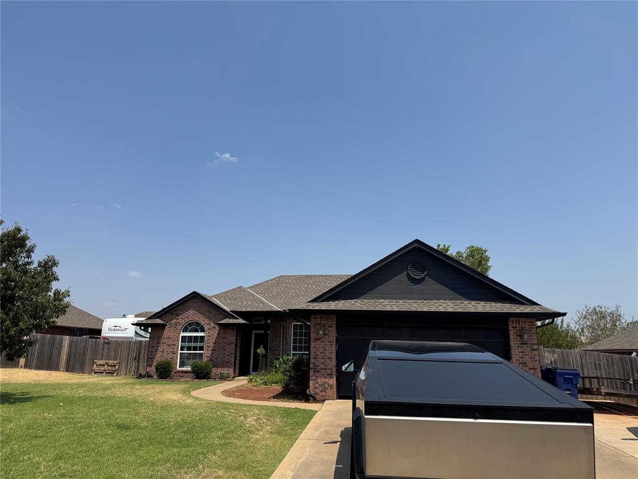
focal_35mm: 24
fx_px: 442
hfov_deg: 71.6
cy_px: 240
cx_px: 319
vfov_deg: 56.8
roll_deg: -1.1
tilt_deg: +13.8
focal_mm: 6.76
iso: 80
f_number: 1.78
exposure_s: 1/7092
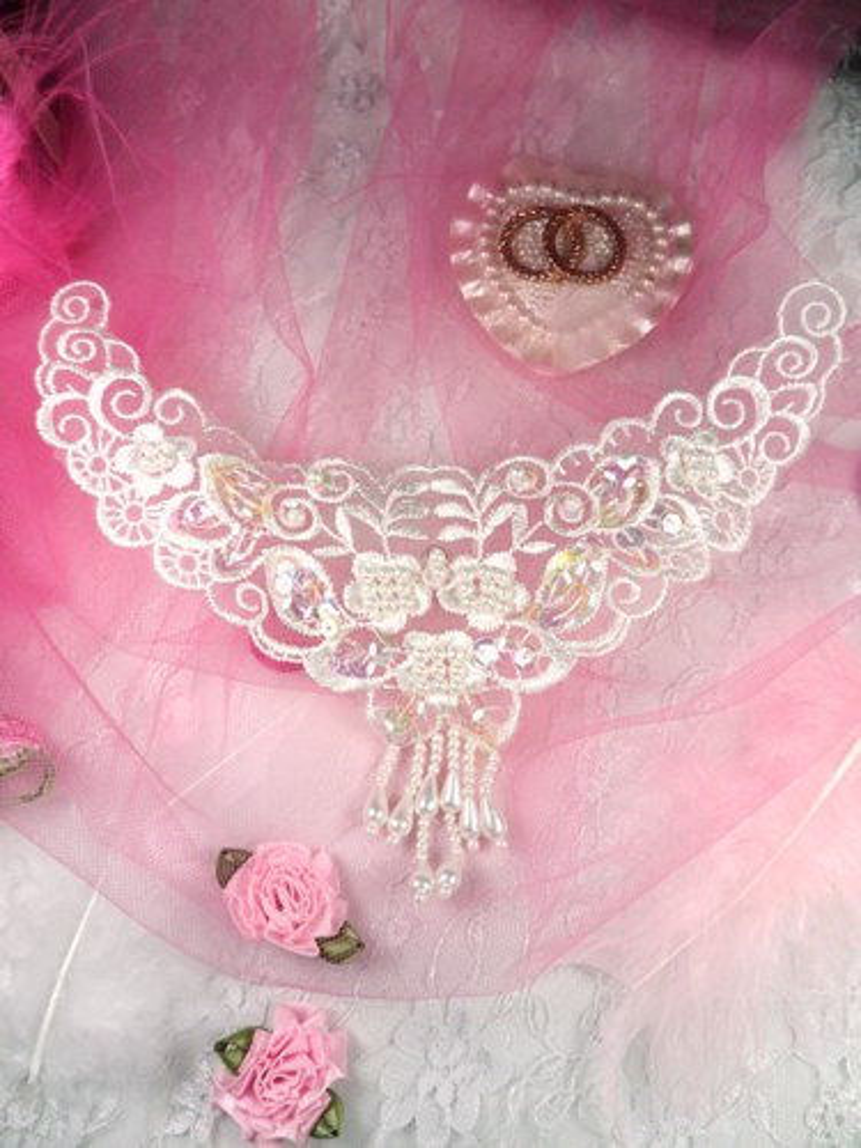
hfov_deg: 51.4
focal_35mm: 27
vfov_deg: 65.3
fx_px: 895
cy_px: 574
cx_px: 430
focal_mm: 4.9
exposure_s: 1/500
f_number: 3.5
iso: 80
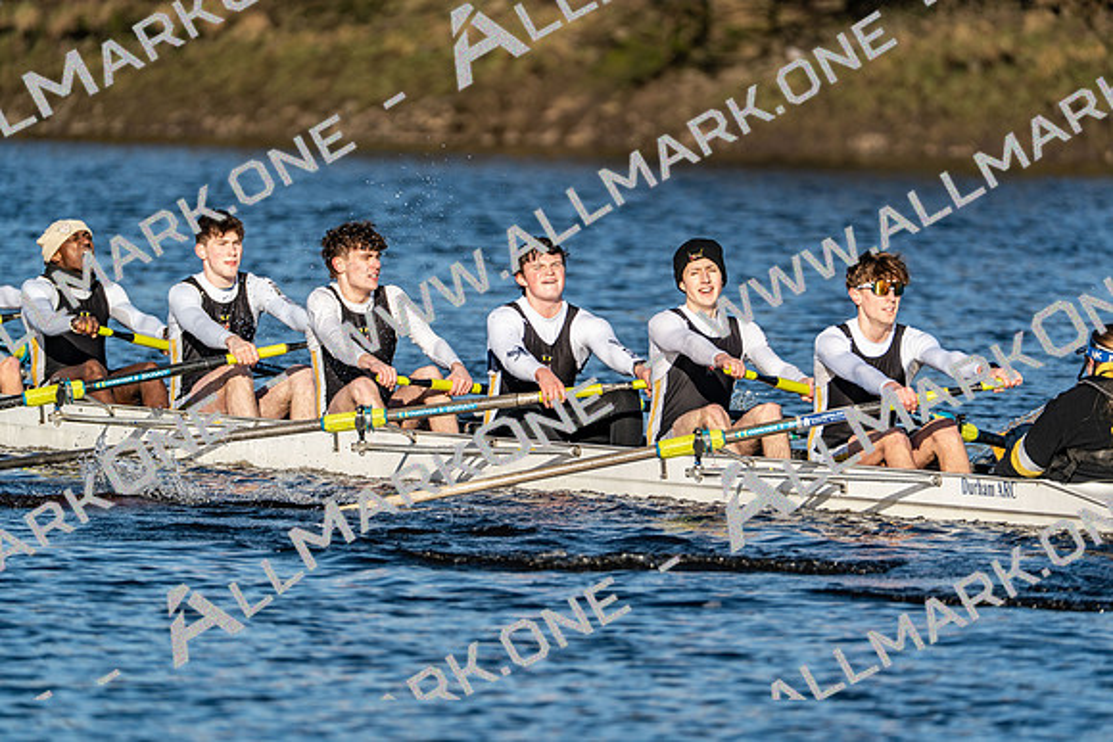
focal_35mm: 433
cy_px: 371
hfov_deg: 4.8
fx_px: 13389
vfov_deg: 3.2
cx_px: 556
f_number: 6.3
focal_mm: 433
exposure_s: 1/2000
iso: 320
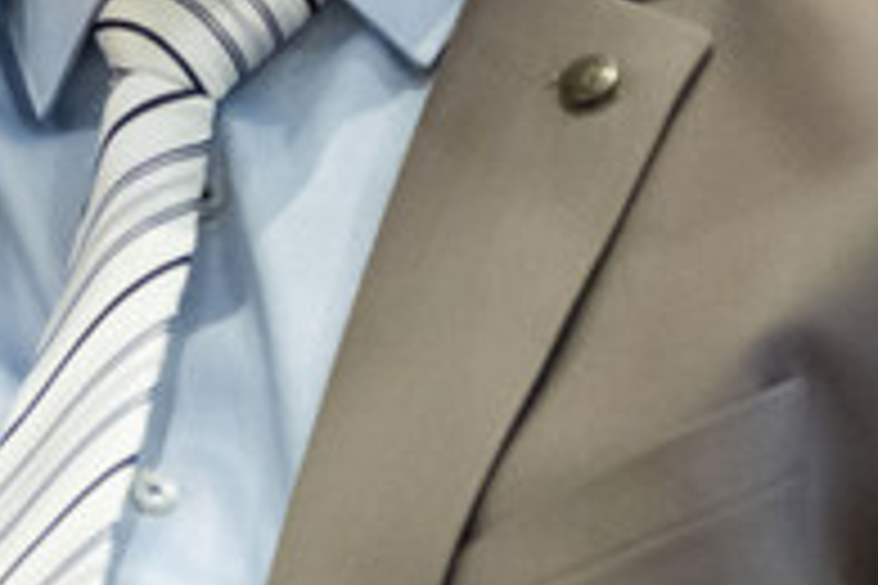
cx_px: 396
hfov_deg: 3.3
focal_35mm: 616
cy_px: -243
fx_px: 15022
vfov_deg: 2.2
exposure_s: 1/60
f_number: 4
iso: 1600
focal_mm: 120
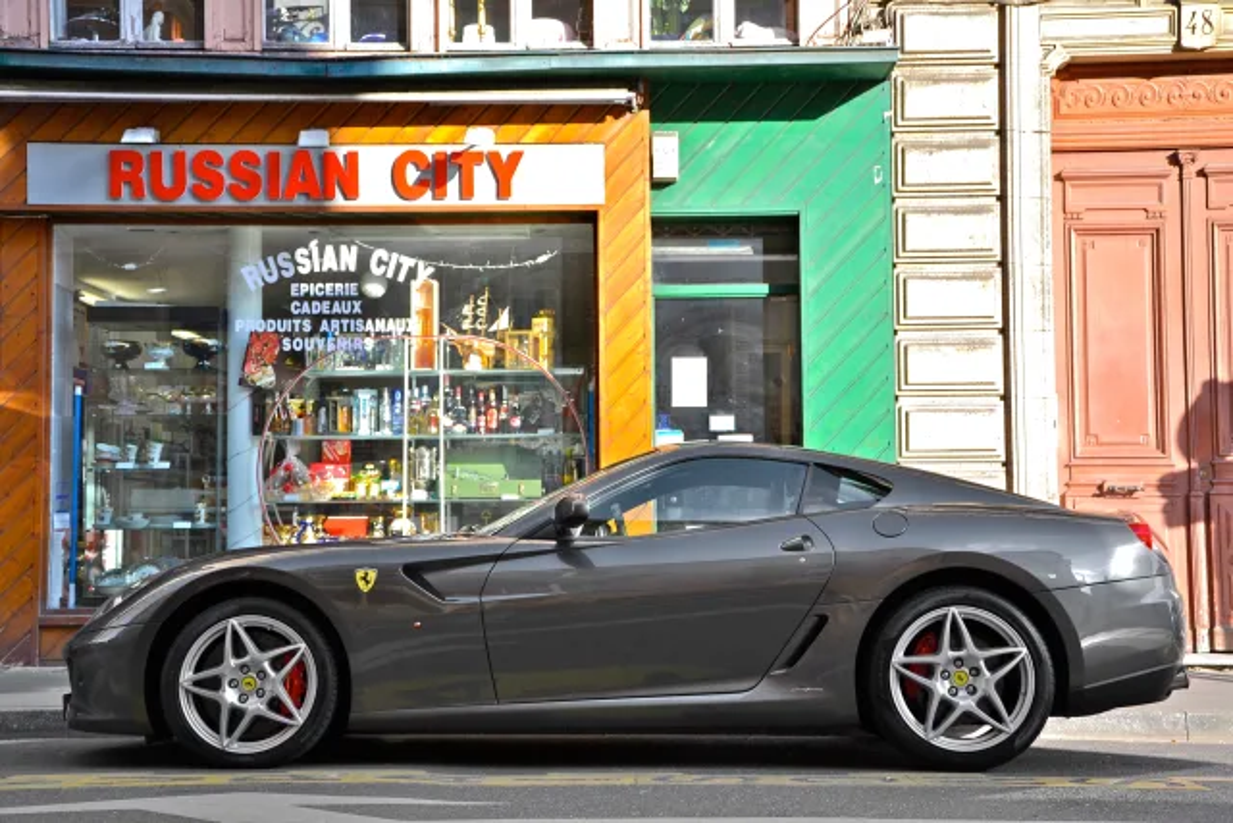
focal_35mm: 52
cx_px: 616
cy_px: 412
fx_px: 1798
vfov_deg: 25.8
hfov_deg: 37.8
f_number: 5.6
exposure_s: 1/125
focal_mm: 35
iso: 110
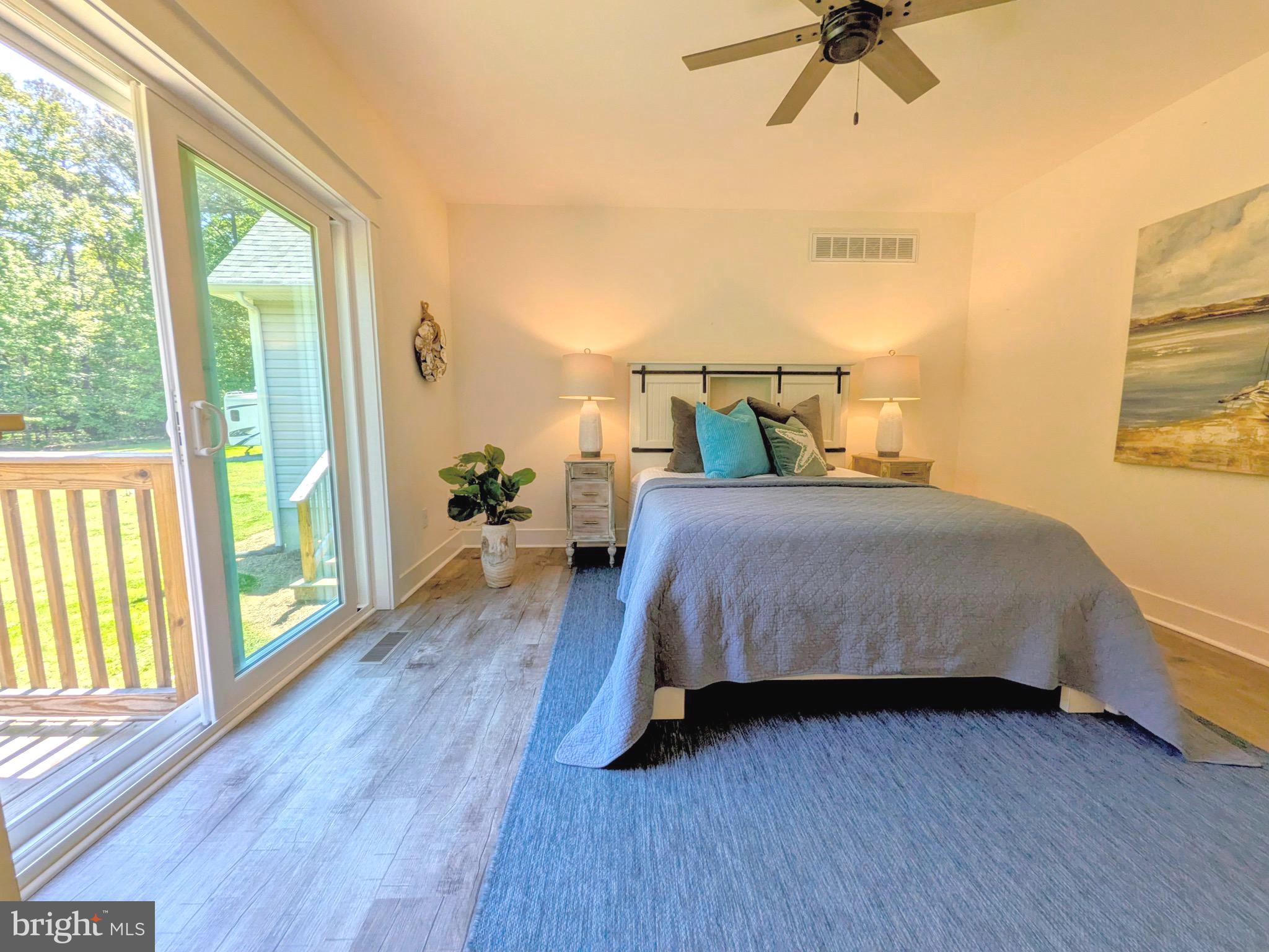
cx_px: 634
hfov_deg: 102.1
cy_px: 476
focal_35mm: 14
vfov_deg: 85.7
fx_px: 513
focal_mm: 1.85
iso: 35
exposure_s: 1/145
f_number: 2.2
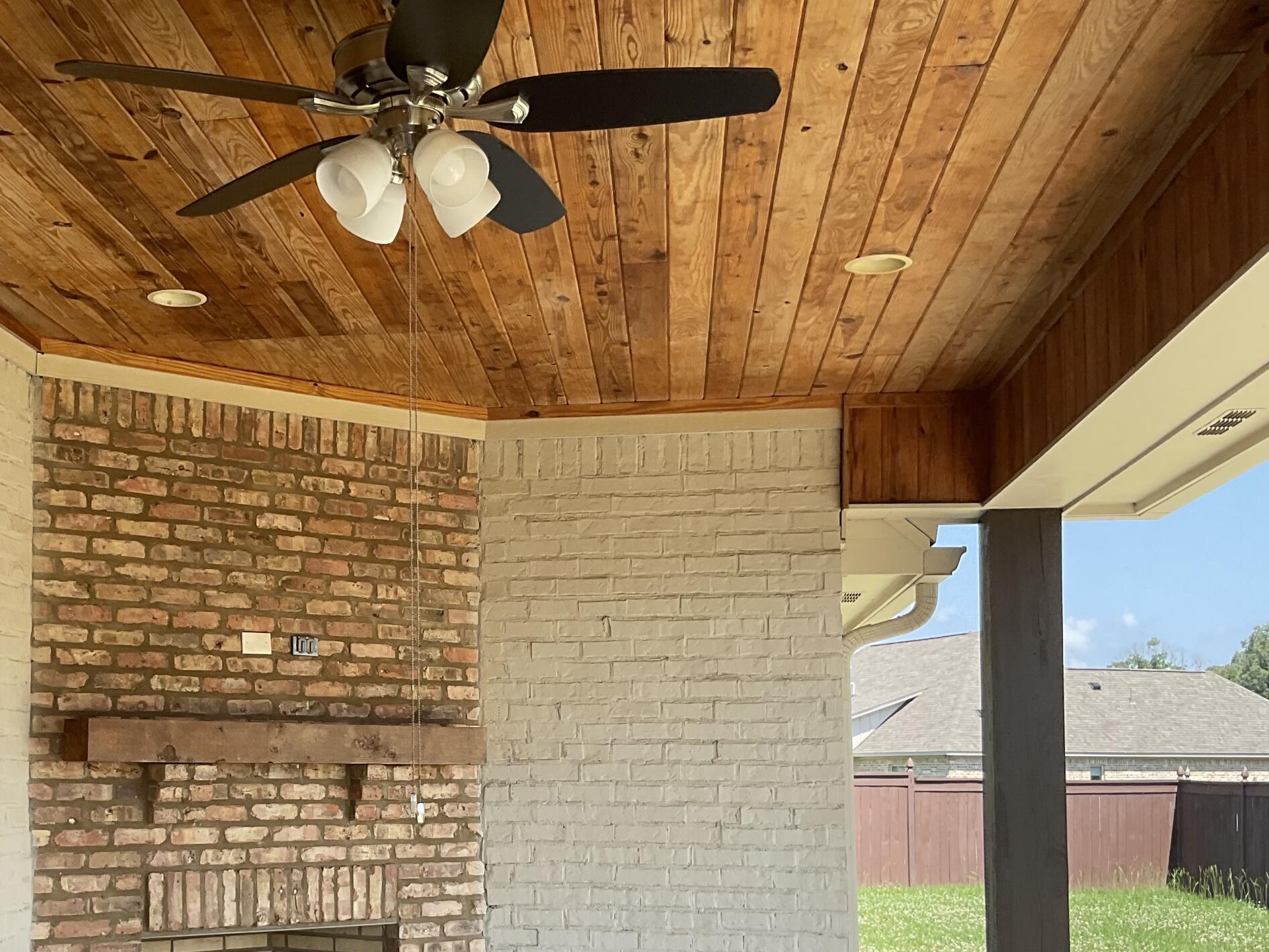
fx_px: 1686
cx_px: 341
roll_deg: +0.4
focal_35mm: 46
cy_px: 702
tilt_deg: +2.6
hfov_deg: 40.3
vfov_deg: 31.0
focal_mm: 3
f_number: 1.8
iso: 16
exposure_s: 1/400
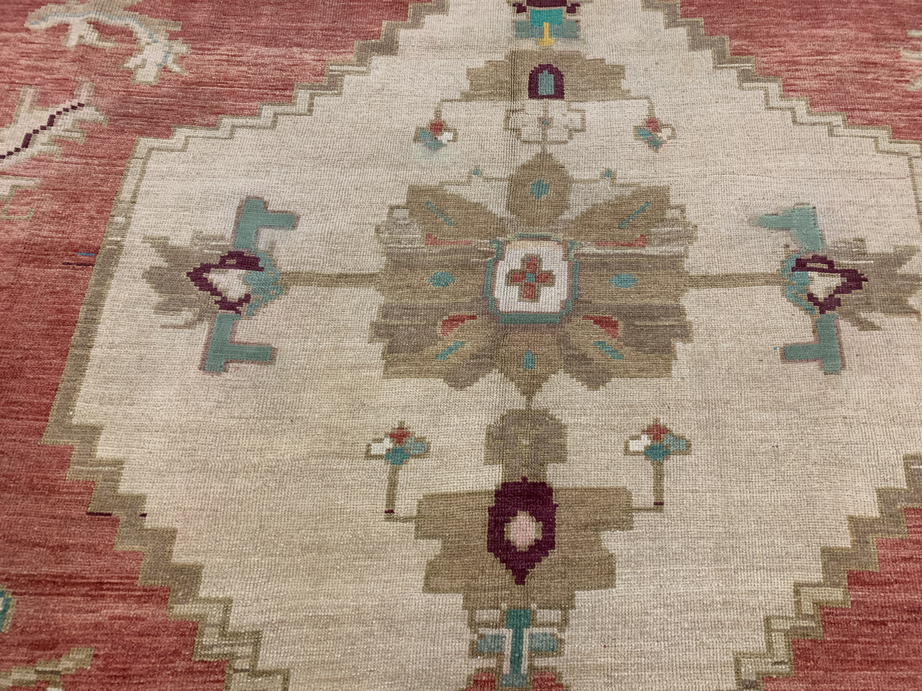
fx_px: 693
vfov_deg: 53.1
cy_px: 346
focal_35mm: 26
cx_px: 461
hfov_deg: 67.3
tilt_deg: -70.4
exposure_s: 1/60
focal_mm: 4.25
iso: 125
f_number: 1.8
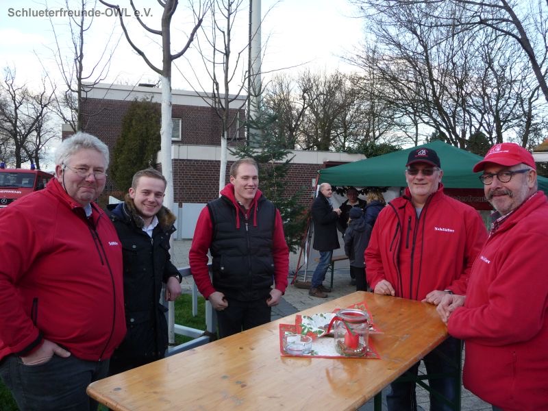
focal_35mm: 28
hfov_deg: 63.4
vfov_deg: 49.7
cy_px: 206
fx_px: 443
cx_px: 274
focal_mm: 4.7
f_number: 3.3
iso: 100
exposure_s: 1/125
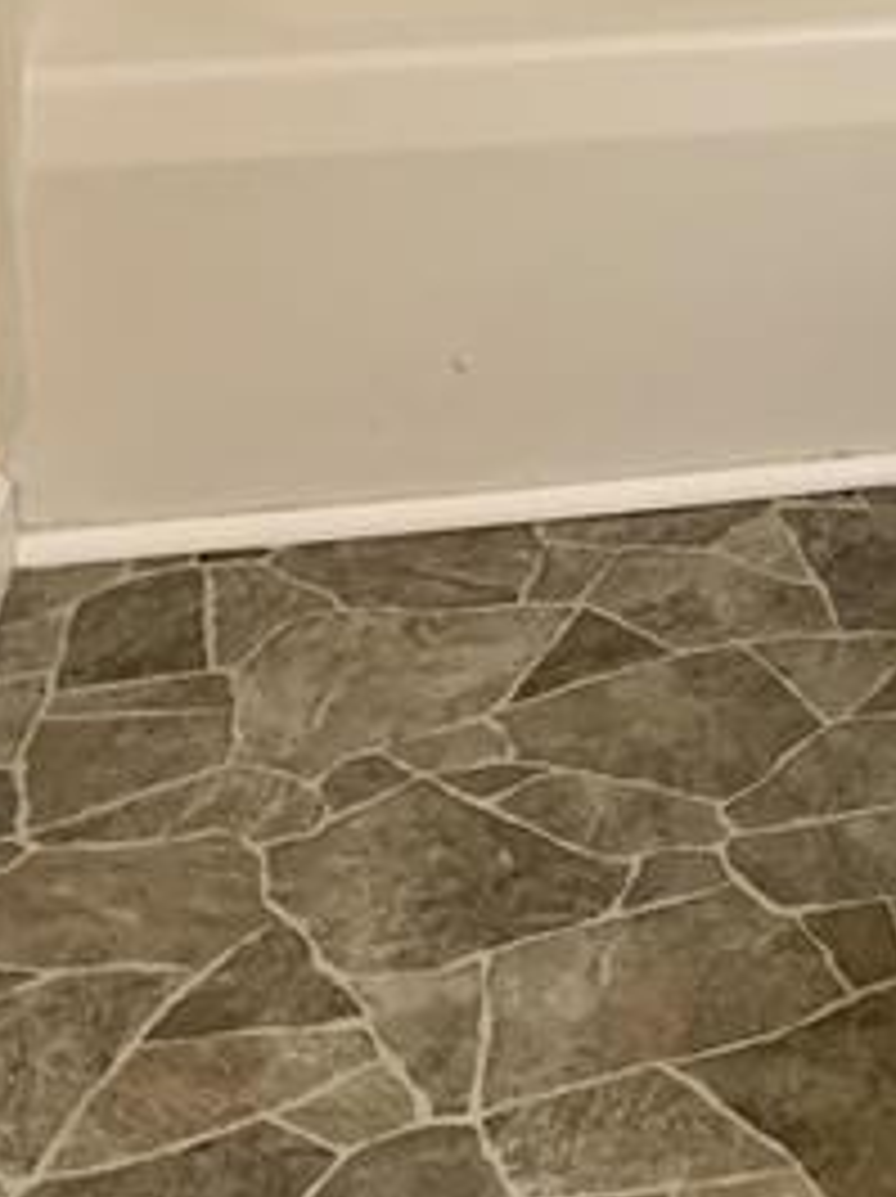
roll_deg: -2.1
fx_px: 3249
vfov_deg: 19.3
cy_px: -346
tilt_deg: -11.3
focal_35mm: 94
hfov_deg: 14.4
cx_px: 1450
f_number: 1.8
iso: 200
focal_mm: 4.25
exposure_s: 1/60
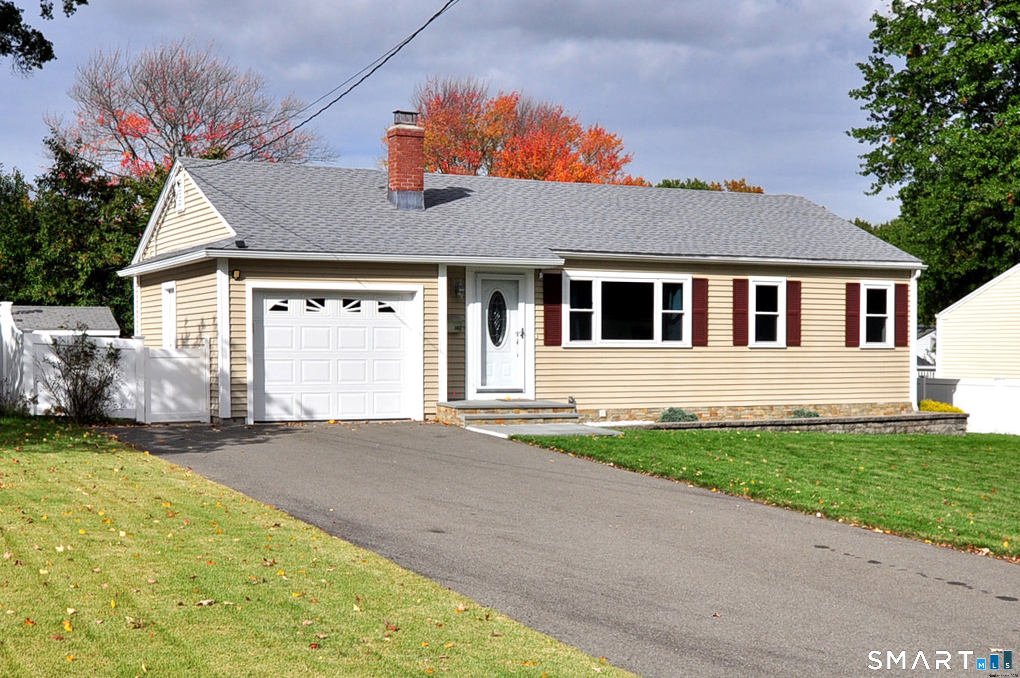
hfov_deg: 62.0
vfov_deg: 43.5
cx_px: 510
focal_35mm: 30
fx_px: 849
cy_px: 339
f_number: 9
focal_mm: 20
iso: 200
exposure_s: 1/640
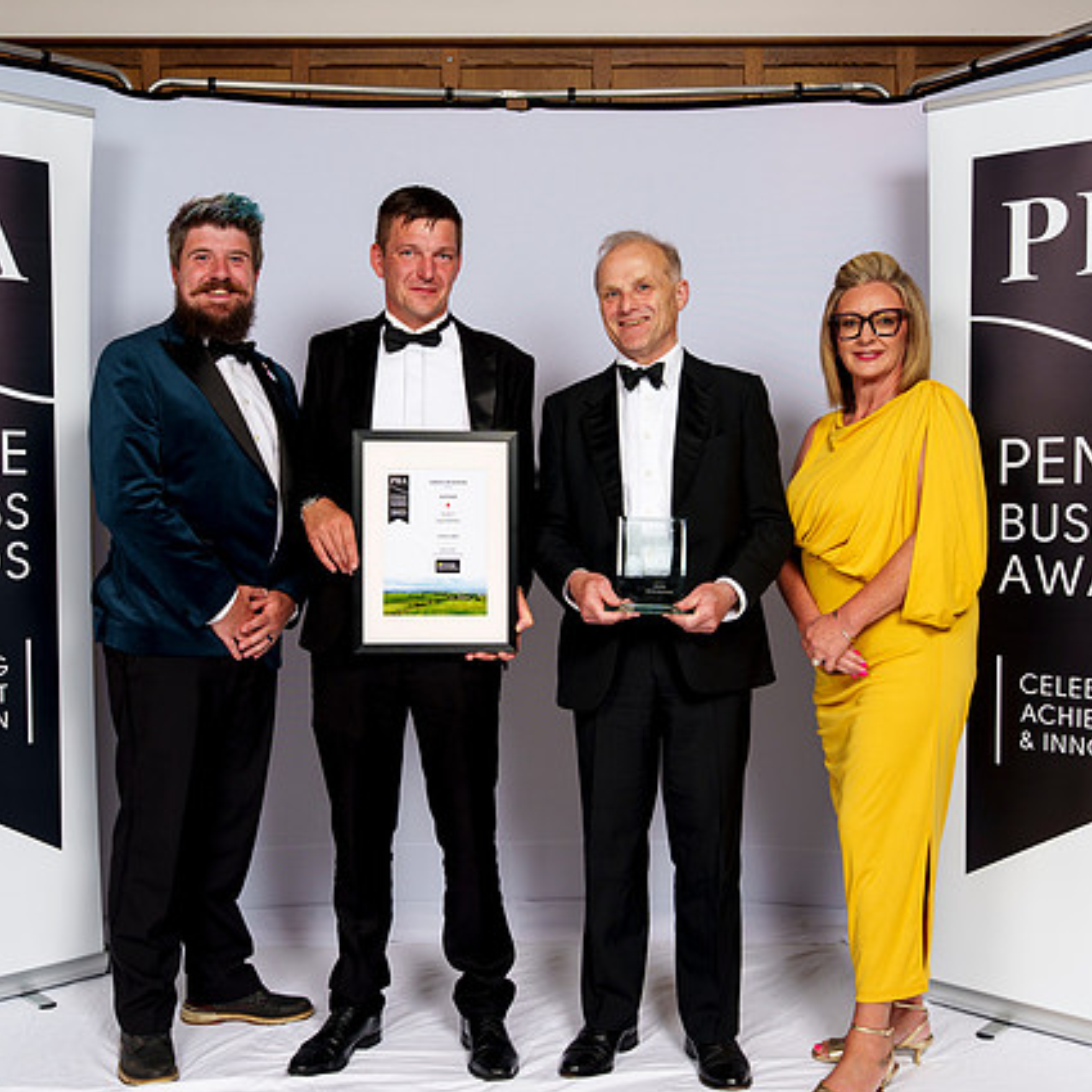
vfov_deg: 41.9
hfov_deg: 41.8
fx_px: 1428
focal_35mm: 40
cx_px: 517
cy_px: 546
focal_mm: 30
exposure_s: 1/125
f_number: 8
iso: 100
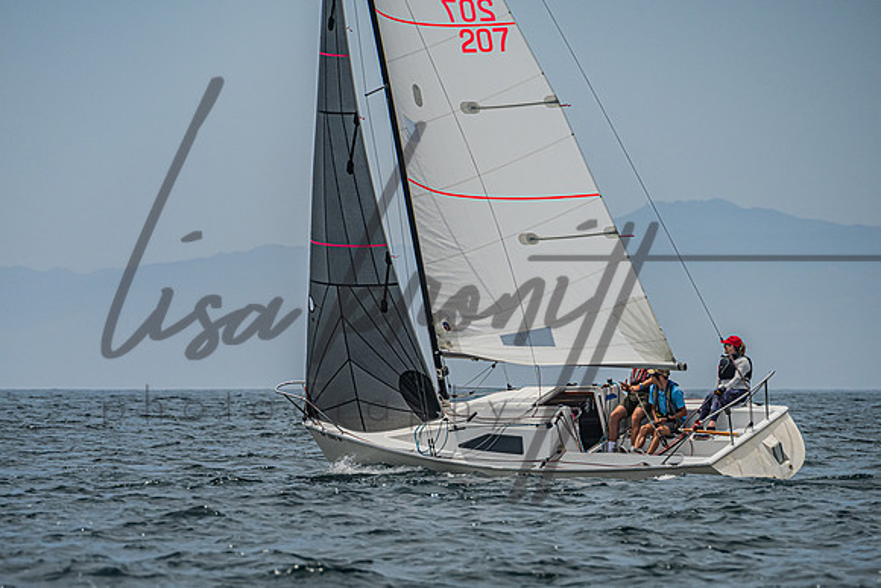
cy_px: 386
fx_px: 9377
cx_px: 420
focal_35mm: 383
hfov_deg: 5.4
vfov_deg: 3.6
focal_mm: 280
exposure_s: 1/4000
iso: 500
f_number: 8
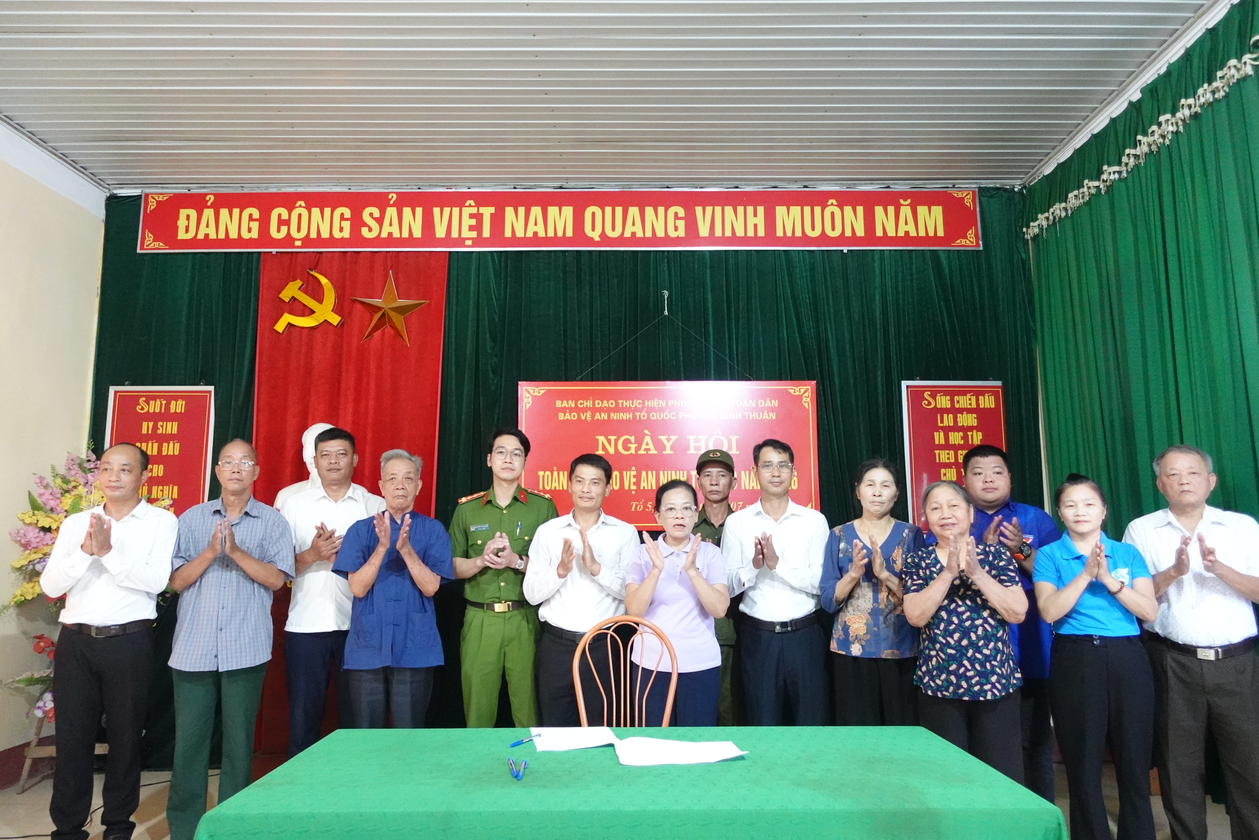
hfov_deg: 71.5
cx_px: 631
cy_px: 414
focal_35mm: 25
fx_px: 874
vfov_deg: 51.3
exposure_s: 1/400
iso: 3200
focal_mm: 9.4
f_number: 2
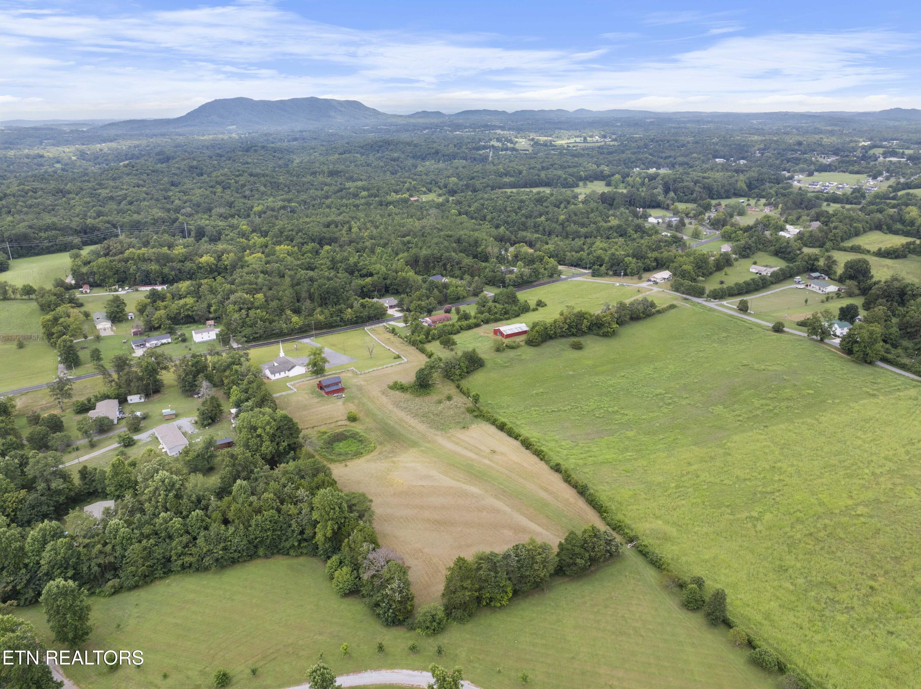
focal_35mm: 24
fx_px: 638
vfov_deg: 56.8
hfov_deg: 71.6
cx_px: 460
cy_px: 344
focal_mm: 12.29
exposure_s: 1/240
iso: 380
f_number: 2.8
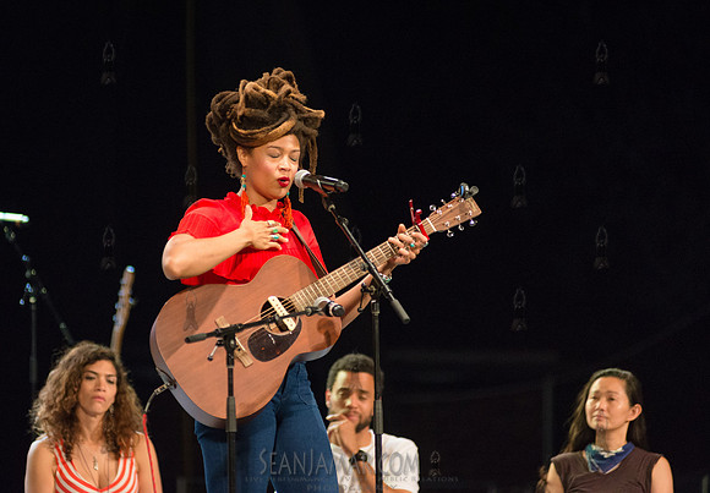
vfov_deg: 5.8
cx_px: 271
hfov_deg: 8.3
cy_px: 200
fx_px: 4881
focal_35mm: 244
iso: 3200
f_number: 2.8
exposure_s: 1/1000
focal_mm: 200
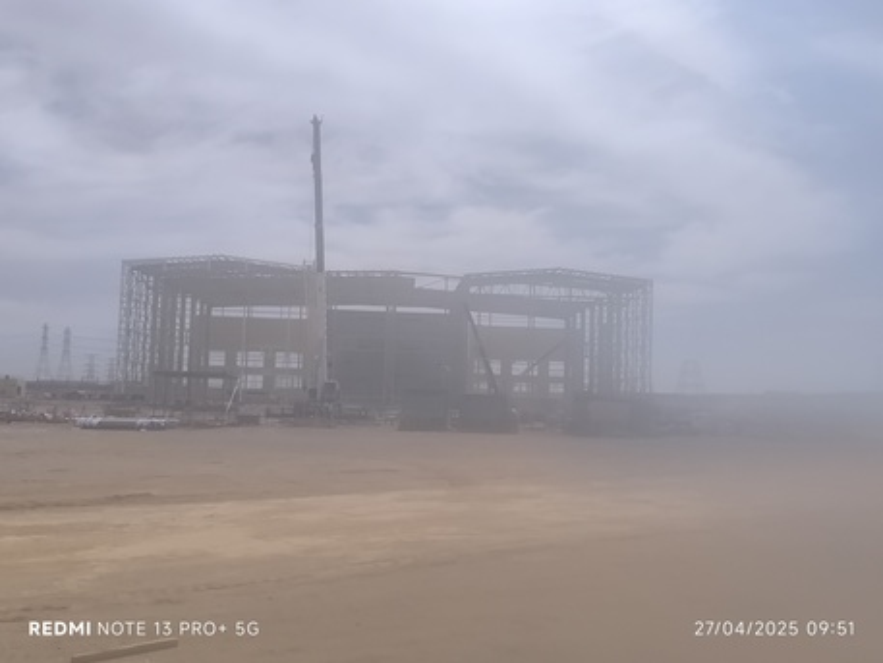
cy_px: 332
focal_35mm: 35
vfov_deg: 40.7
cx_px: 442
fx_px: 893
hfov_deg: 52.6
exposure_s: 1/2328
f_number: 1.65
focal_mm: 6.14
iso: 50
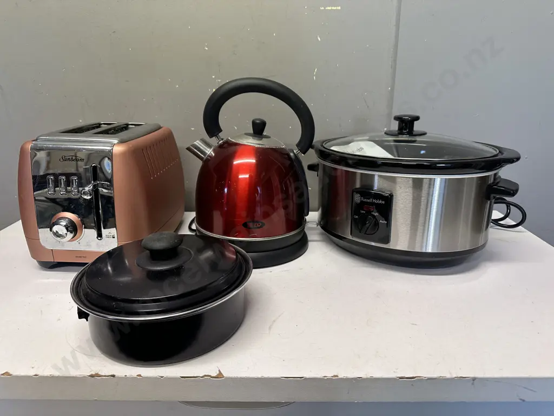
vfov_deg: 56.8
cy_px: 208
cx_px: 277
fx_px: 384
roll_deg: -0.2
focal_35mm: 24
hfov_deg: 71.6
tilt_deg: -18.4
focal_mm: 6.86
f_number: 1.78
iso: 125
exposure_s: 1/100
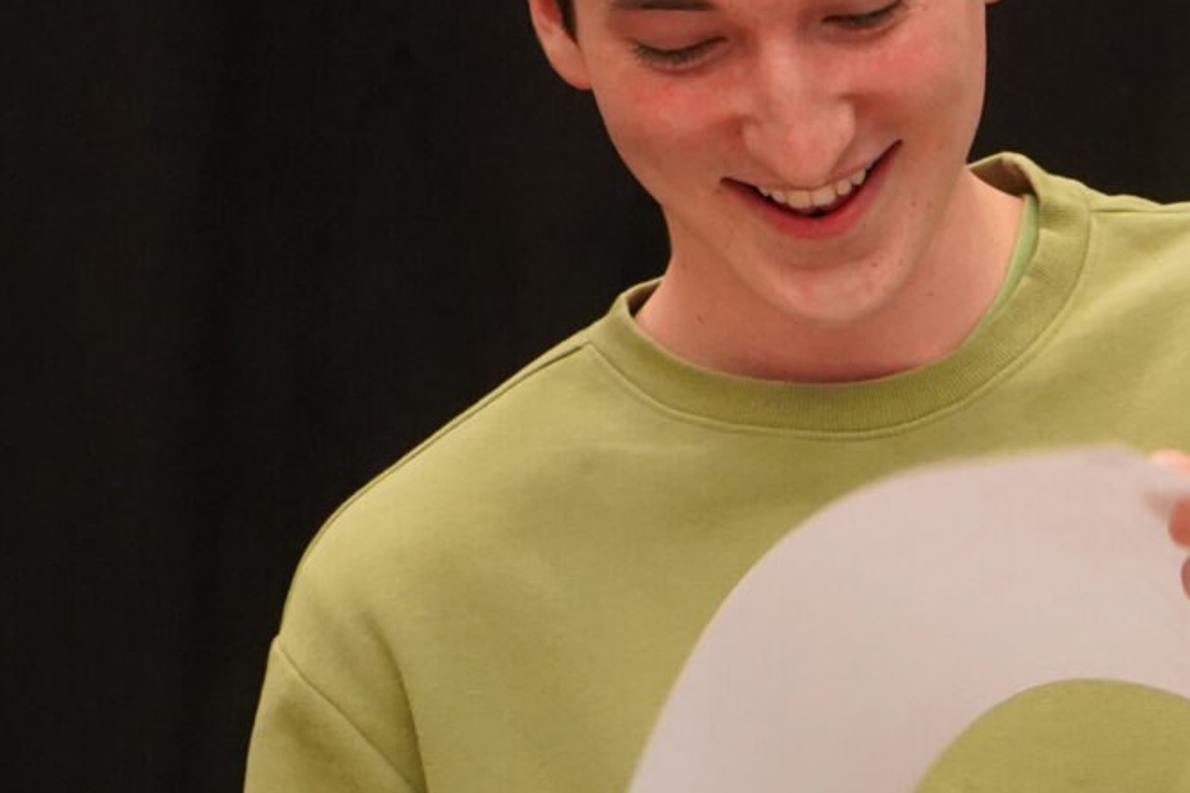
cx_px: 1792
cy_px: 562
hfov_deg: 10.8
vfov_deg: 7.5
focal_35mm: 184
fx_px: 6080
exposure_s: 1/160
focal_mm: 48
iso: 4000
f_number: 4.5
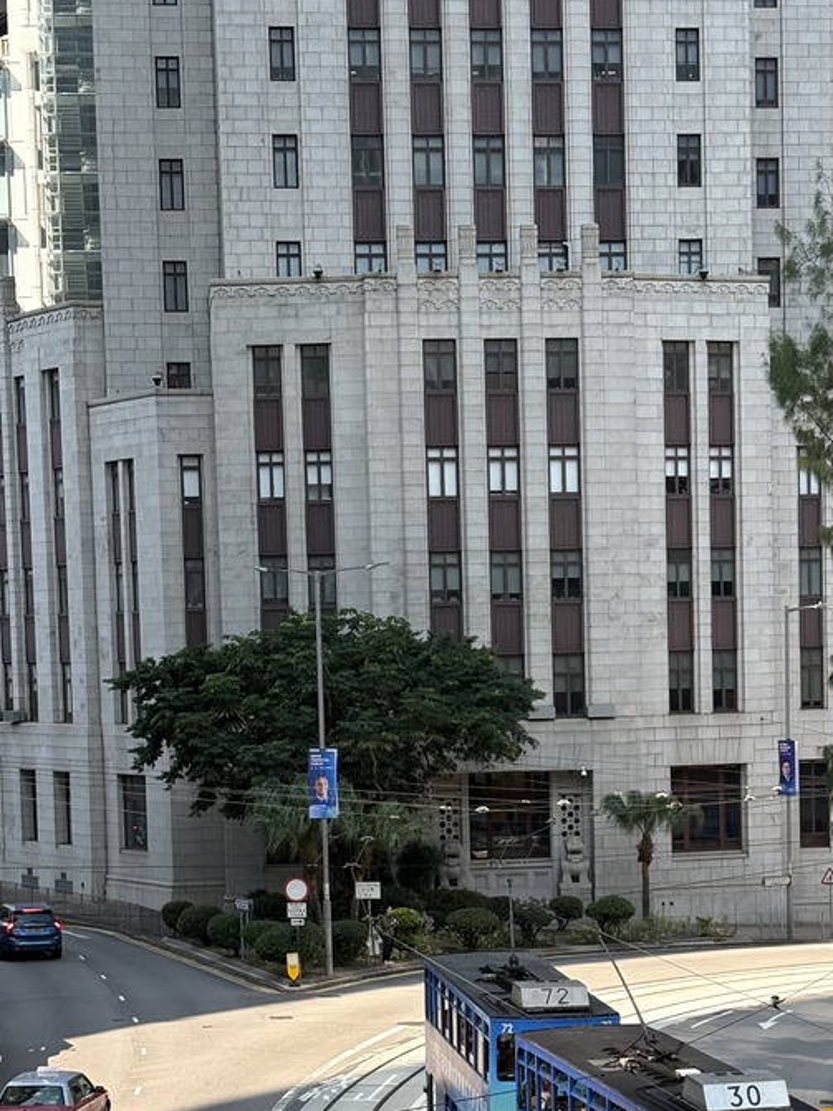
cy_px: 839
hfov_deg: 15.9
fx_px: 2985
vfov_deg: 20.9
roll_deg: +0.5
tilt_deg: -3.8
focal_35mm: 93
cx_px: 560
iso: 40
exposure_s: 1/884
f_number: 1.6
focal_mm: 5.96
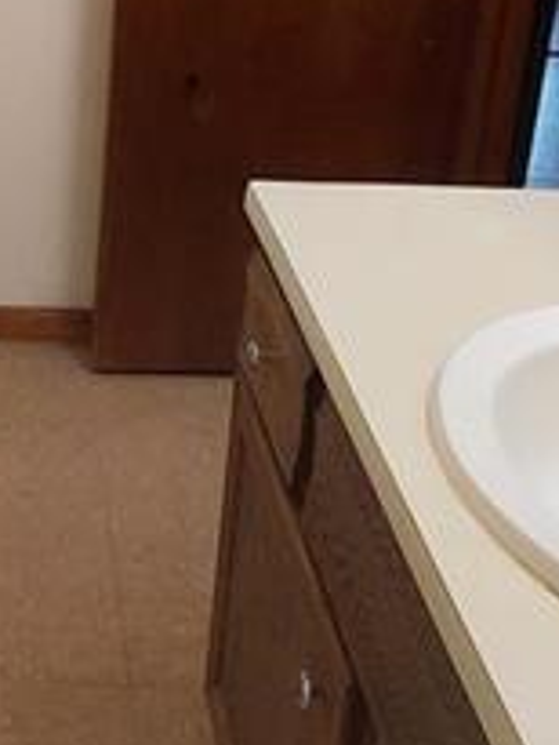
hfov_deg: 22.6
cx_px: -105
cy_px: 69
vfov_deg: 30.7
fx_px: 1291
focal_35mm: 60
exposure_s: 1/60
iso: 64
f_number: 2.2
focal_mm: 1.64
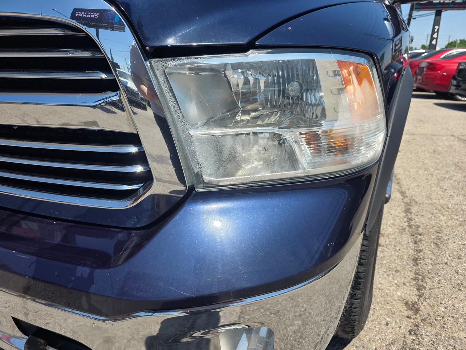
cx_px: 233
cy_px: 175
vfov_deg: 58.9
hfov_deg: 73.9
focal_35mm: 23
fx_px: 310
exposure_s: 1/4145
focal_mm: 6.3
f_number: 1.7
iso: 80
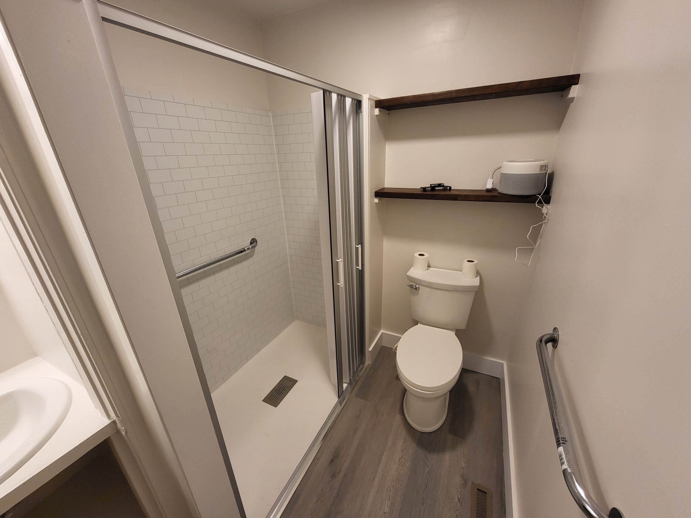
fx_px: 260
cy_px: 259
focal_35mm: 13
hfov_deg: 106.2
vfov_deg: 89.9
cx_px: 346
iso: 200
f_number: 2.2
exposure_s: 1/60
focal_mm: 1.74
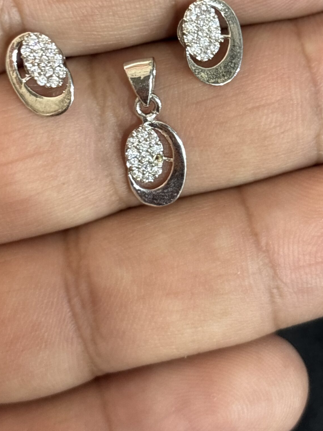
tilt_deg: -76.0
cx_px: 150
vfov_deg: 22.3
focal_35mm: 87
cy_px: 98
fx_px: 1082
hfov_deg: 17.0
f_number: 1.6
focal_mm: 5.96
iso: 200
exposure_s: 1/33
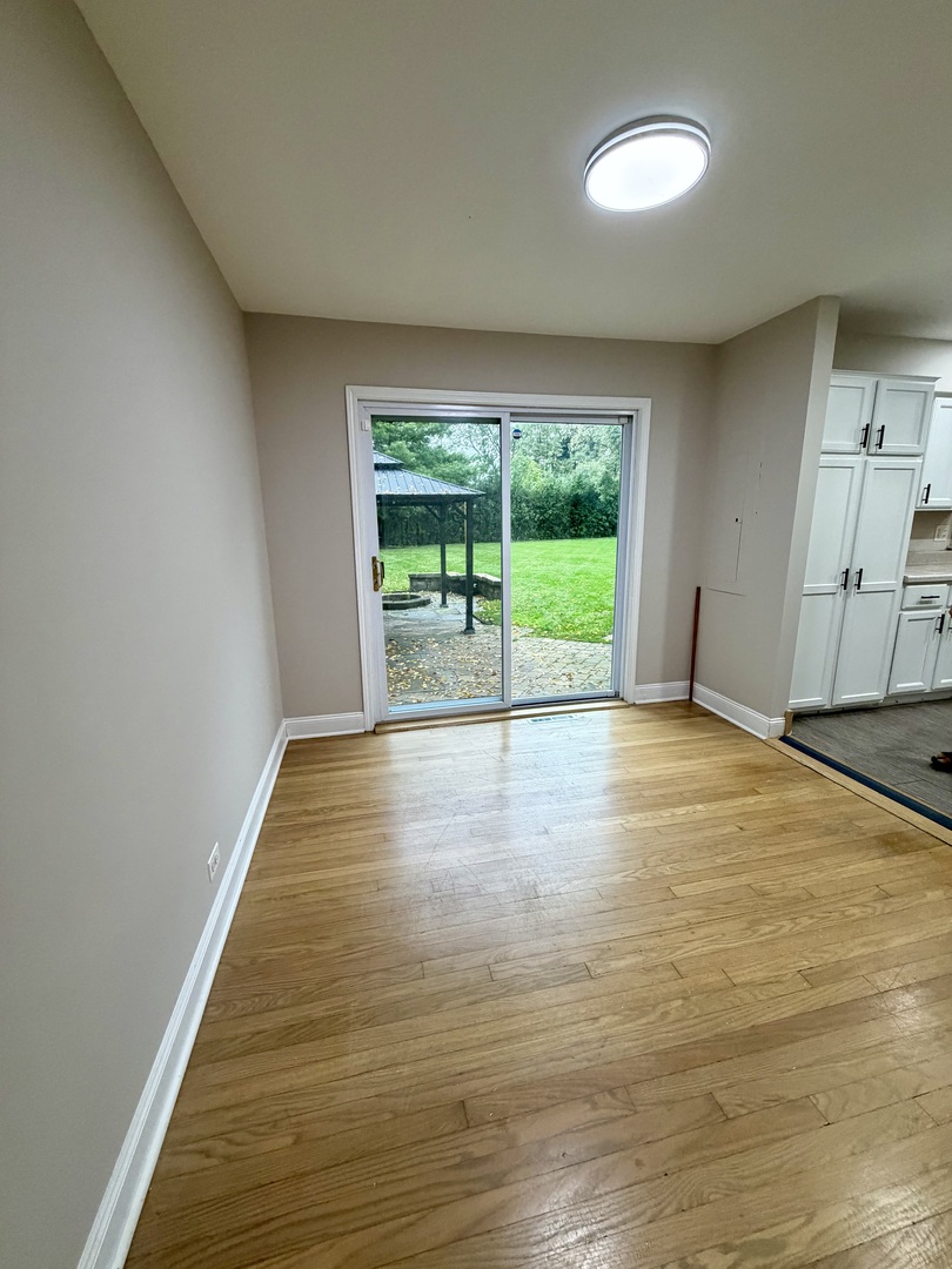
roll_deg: +1.6
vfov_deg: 102.1
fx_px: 513
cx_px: 476
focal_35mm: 14
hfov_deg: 85.7
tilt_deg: -13.0
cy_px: 634
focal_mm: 2.22
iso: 320
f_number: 2.2
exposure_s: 1/120
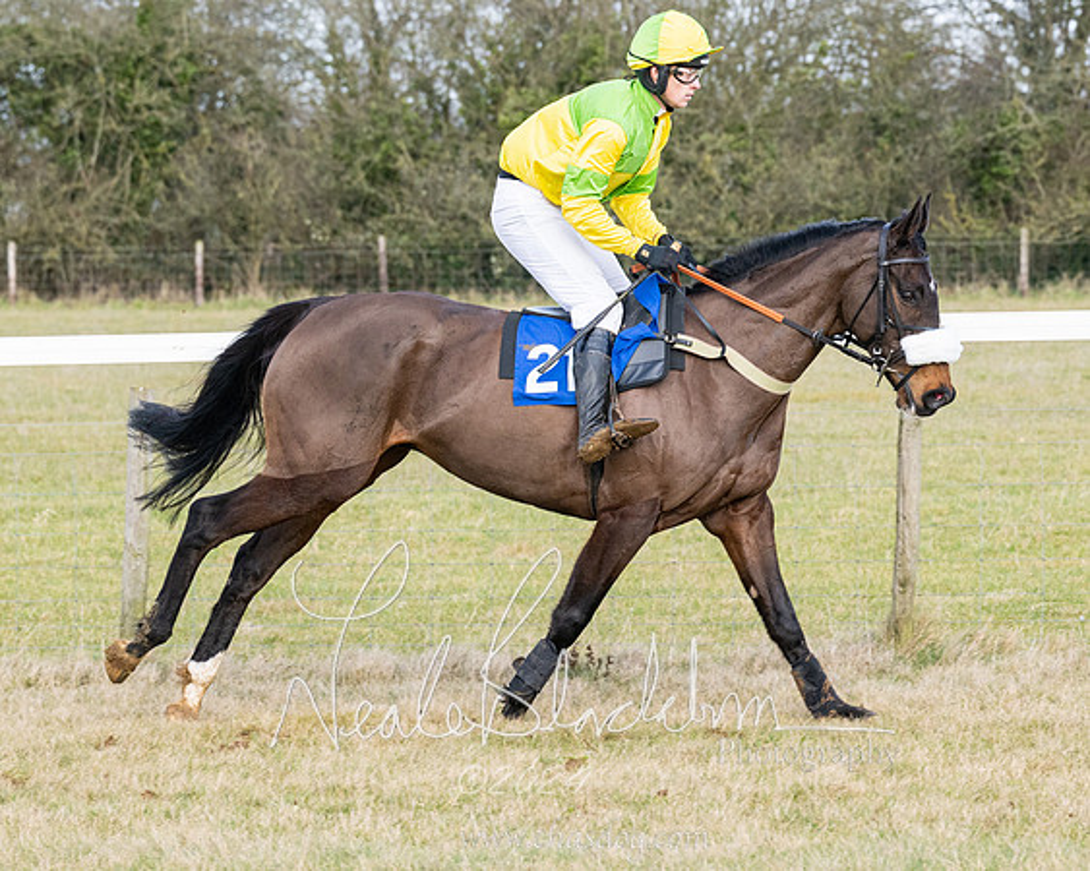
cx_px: 739
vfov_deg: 6.6
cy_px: 492
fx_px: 7604
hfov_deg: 8.2
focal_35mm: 236
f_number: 5
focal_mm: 115
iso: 400
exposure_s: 1/800
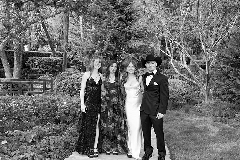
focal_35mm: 37
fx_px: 247
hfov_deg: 51.9
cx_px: 120
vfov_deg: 36.0
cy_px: 80
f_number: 5.6
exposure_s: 1/1250
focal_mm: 37
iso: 1250
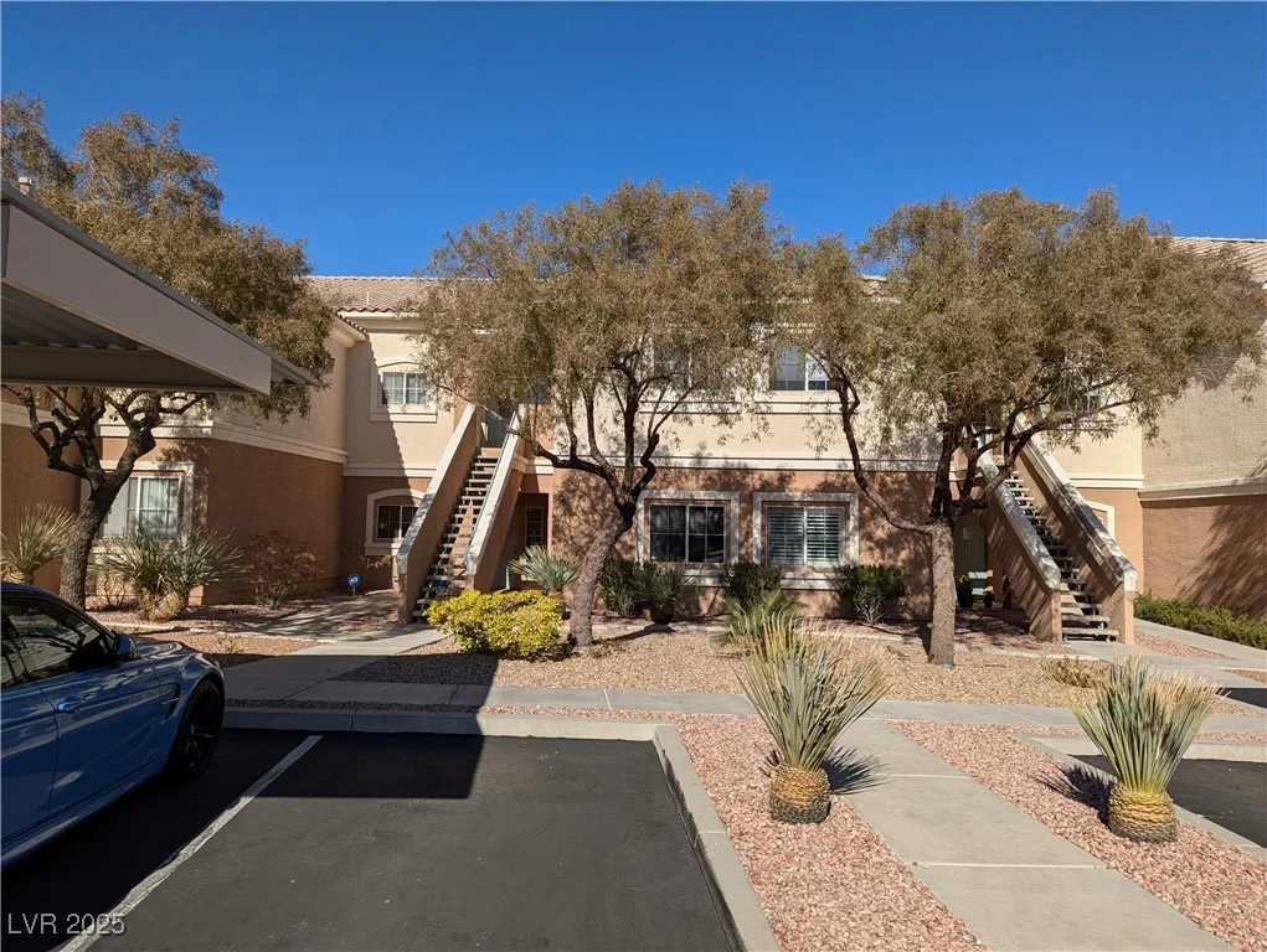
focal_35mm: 24
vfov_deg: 56.9
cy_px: 476
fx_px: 879
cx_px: 634
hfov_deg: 71.5
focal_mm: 6.81
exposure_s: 1/5155
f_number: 1.85
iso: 43
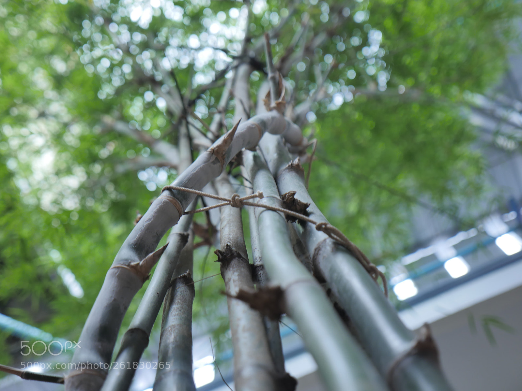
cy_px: 196
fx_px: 875
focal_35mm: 58
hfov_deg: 33.2
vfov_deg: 25.2
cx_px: 261
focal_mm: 29
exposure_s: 1/50
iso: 200
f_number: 2.8
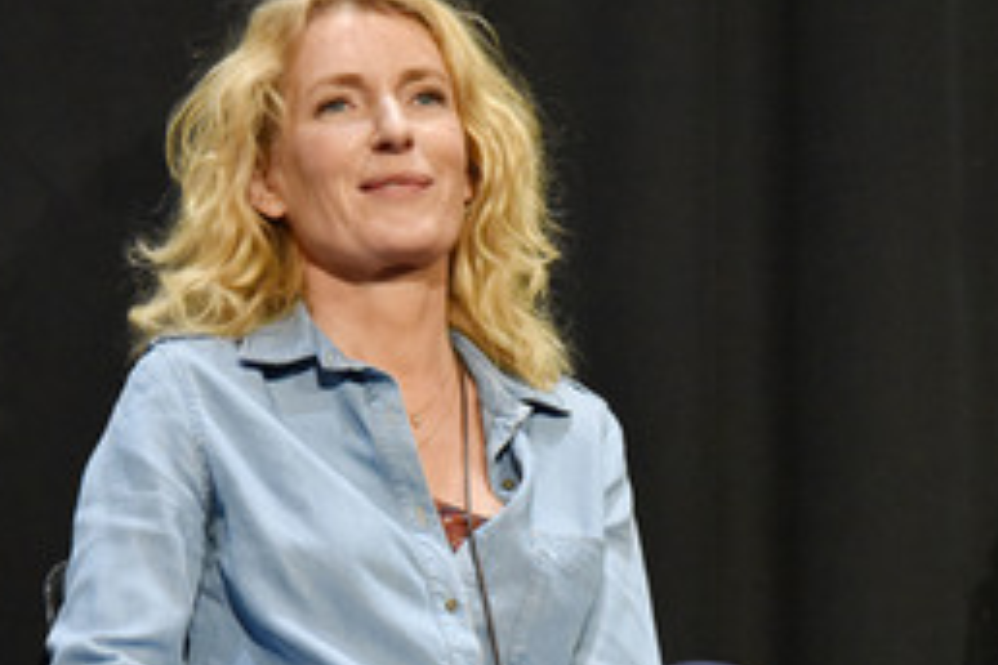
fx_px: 5821
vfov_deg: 6.5
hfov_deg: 9.8
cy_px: 437
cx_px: 443
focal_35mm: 210
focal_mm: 120
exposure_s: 1/100
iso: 6400
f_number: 4.5
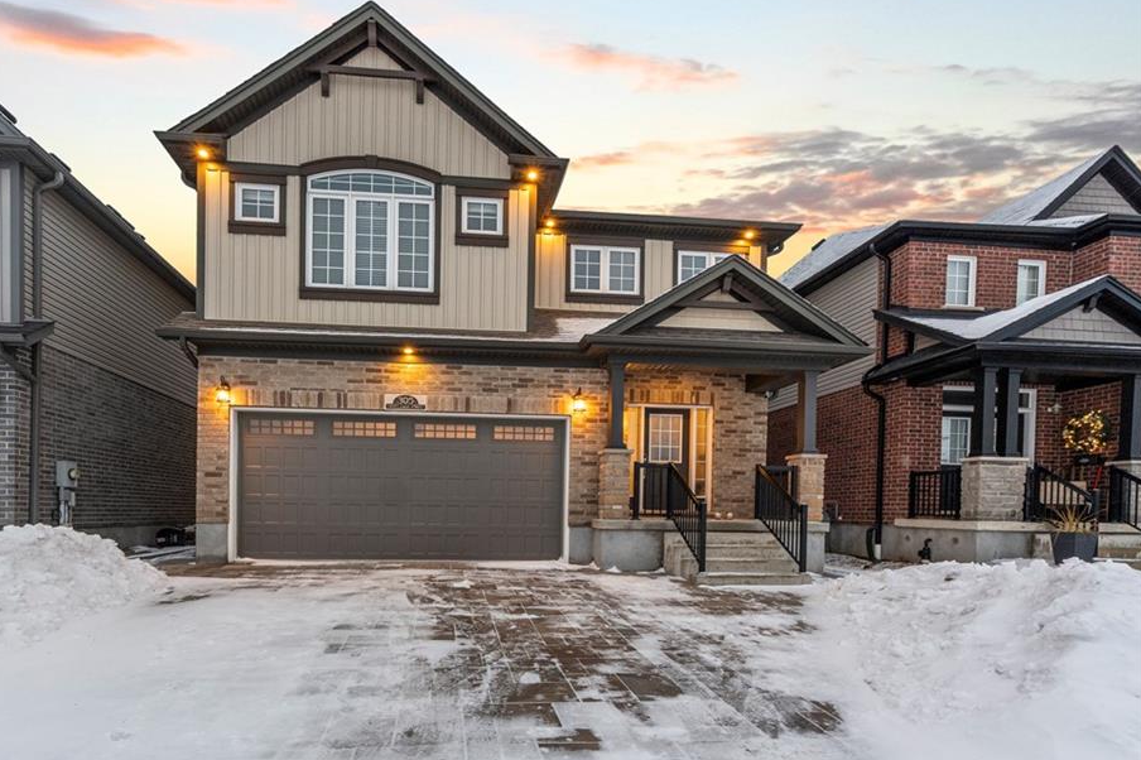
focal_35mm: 17
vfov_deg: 70.4
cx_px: 499
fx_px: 539
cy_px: 394
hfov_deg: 92.8
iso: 400
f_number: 7.1
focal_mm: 10
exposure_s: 1/1.67
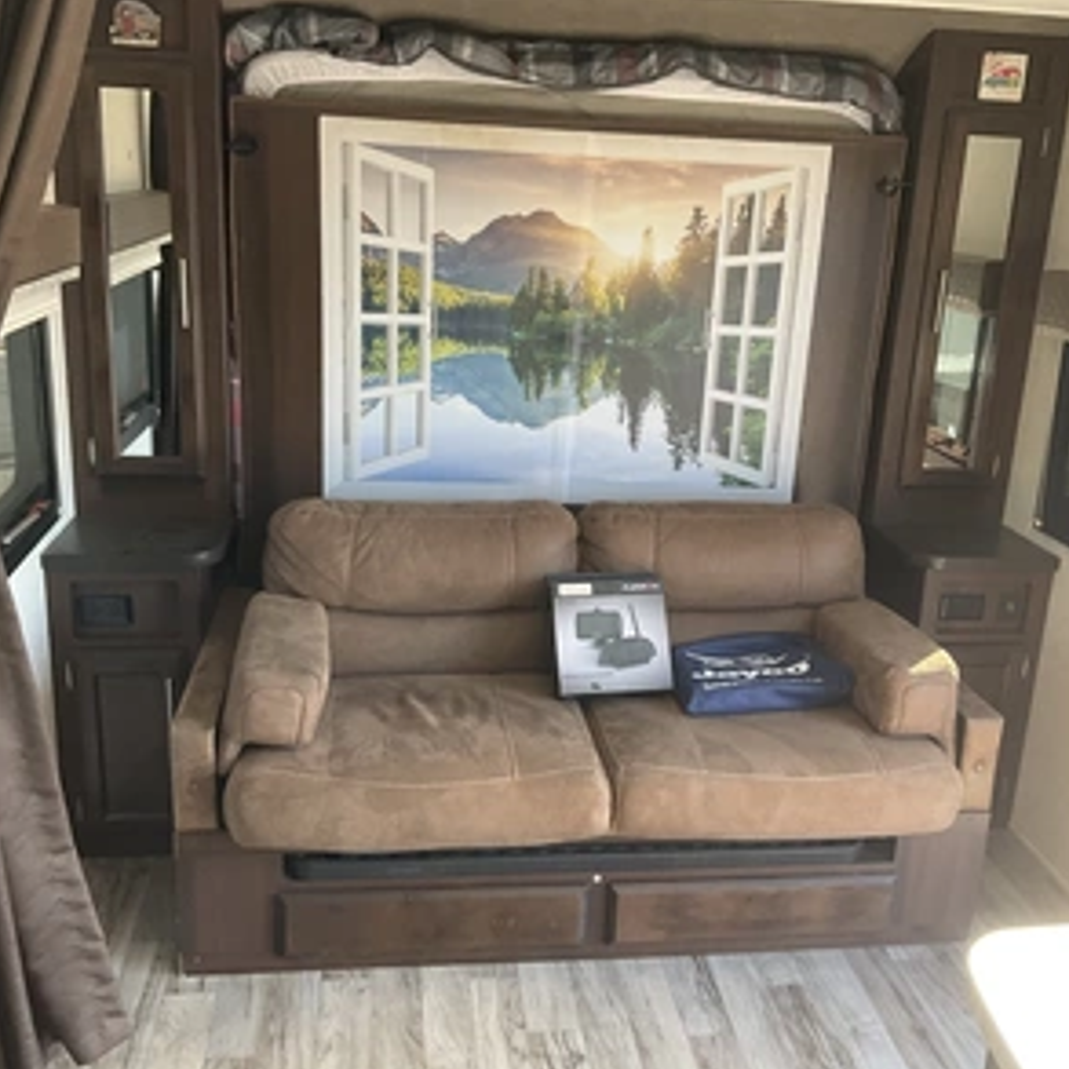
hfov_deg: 47.2
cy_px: 536
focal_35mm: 35
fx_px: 1223
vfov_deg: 47.2
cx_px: 562
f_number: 1.8
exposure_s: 1/122
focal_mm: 3
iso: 64
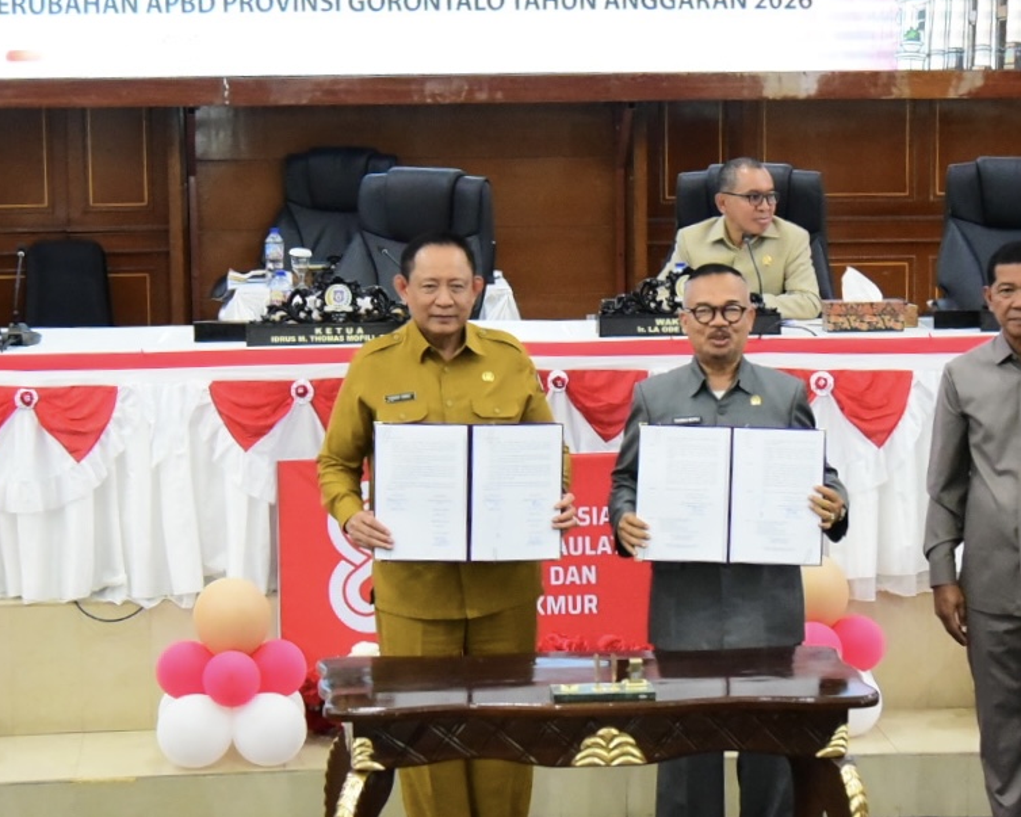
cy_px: 443
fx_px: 2719
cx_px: 506
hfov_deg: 21.3
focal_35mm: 90
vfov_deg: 17.1
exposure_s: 1/160
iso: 9000
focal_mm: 48
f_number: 4
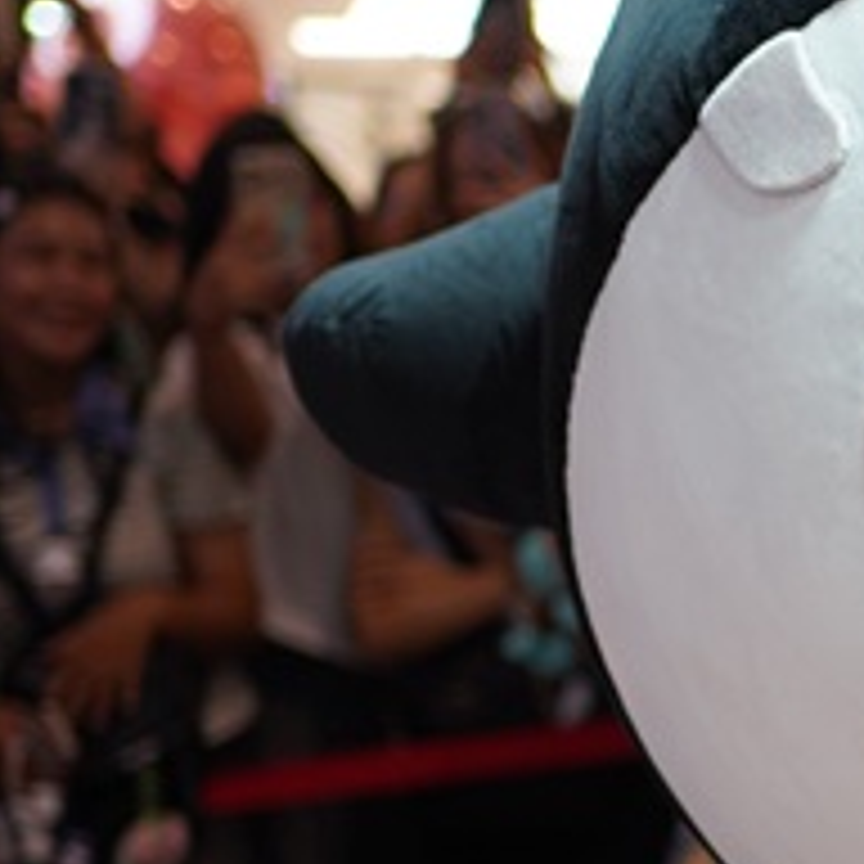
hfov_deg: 9.0
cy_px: 752
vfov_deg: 9.4
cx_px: 1616
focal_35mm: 186
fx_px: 5252
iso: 160
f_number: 1.8
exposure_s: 1/125
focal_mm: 35
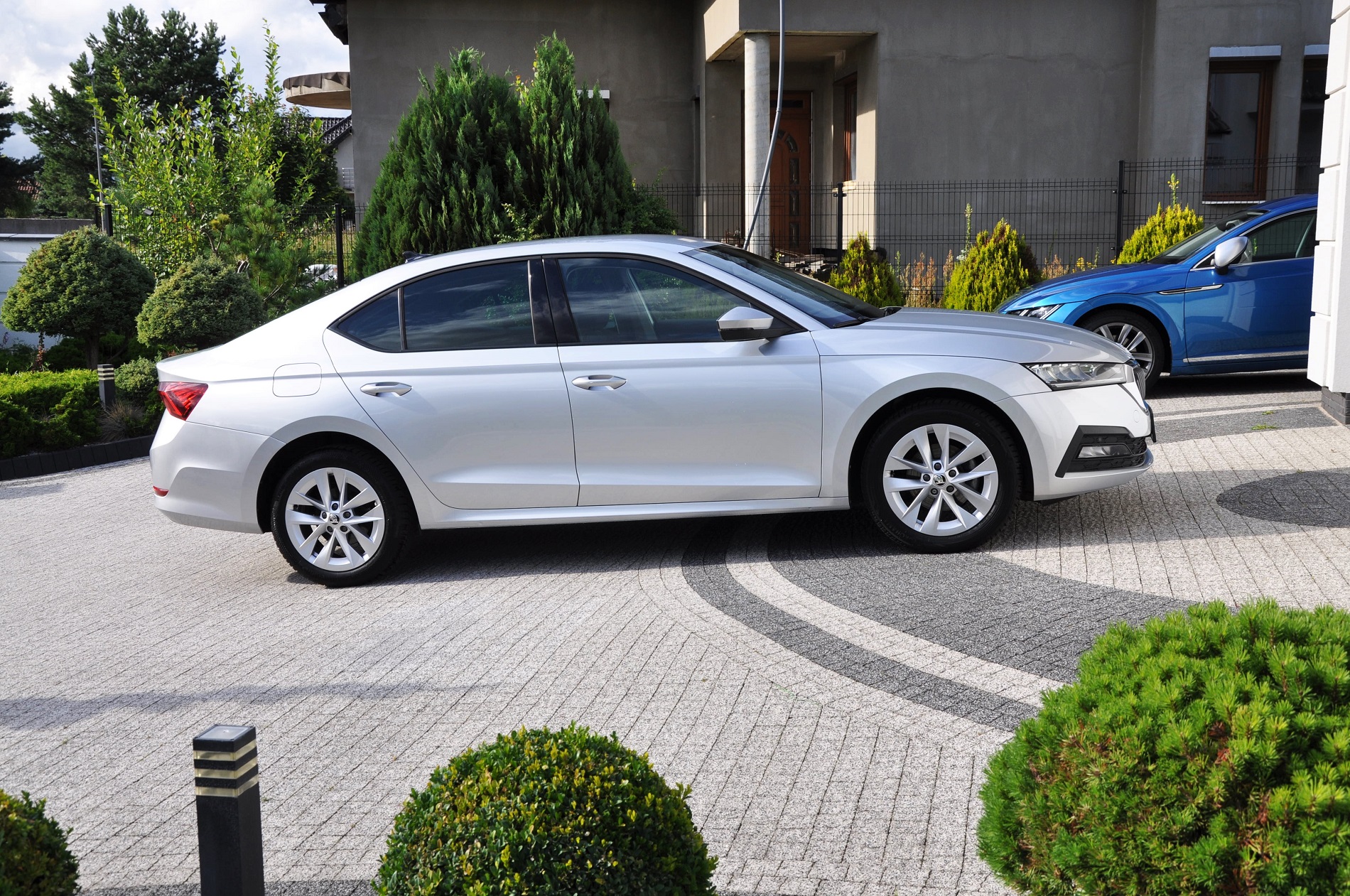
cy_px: 448
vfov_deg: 31.8
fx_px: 1573
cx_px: 675
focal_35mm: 42
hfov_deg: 46.5
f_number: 9
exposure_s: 1/320
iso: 250
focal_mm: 28
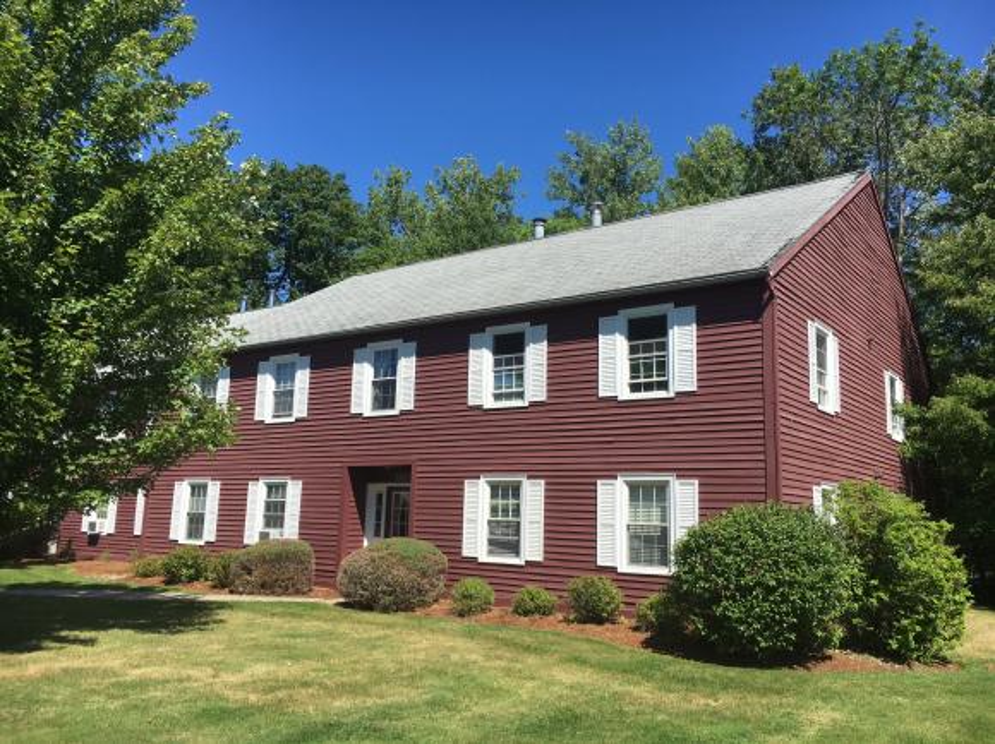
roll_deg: -0.8
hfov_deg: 61.7
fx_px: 833
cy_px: 372
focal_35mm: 29
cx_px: 498
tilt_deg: +10.9
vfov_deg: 48.2
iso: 25
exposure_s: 1/1451
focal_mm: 4.15
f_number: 2.2
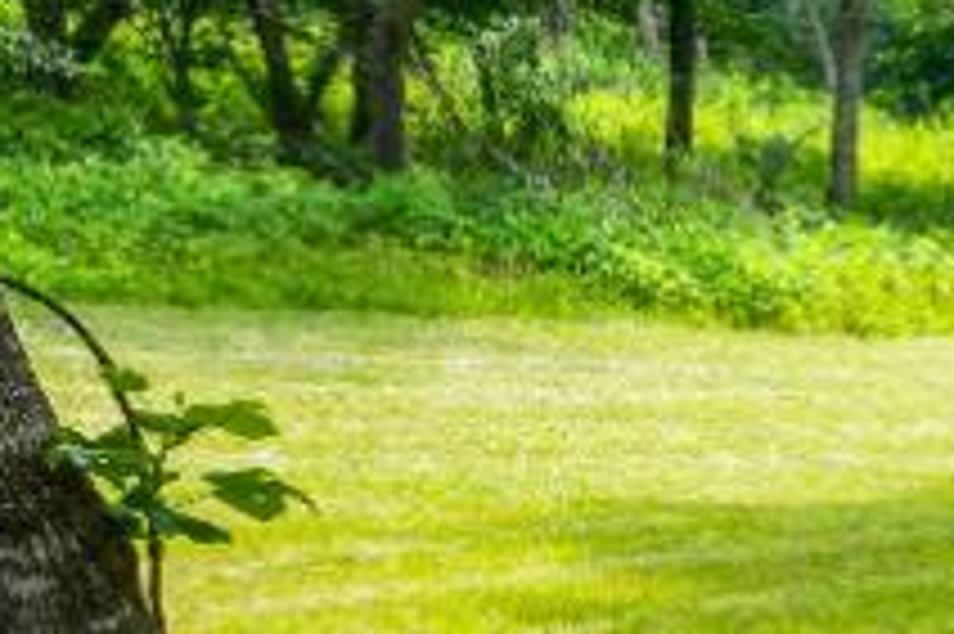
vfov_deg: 12.9
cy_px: 1007
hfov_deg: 11.7
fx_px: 2621
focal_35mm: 99
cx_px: 2812
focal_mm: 14
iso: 200
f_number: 8
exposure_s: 1/100
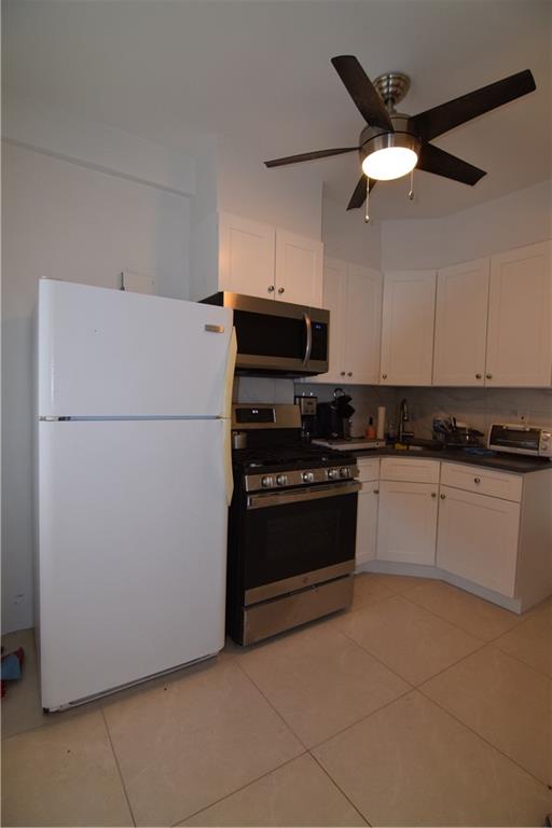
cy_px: 414
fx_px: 379
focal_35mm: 16
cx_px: 276
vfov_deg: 95.0
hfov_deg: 72.1
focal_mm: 11
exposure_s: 1/100
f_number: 5
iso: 800
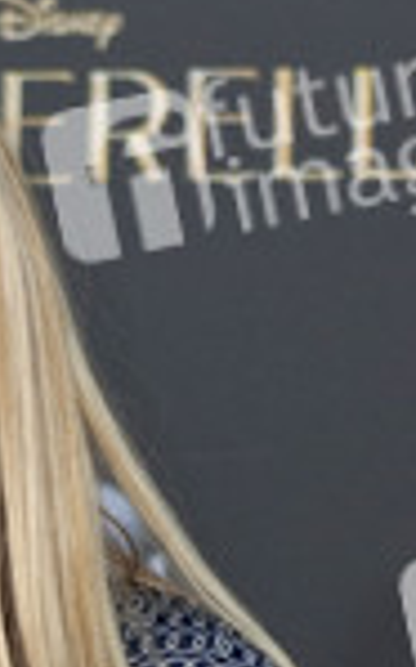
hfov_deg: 6.8
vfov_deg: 10.7
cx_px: -132
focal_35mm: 192
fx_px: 3486
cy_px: 828
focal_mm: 70
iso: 400
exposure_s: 1/400
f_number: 4
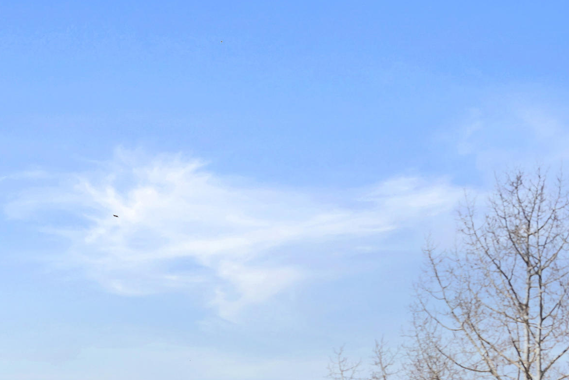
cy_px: 397
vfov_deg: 5.4
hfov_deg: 8.1
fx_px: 3984
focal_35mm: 252
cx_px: -85
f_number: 7.1
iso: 320
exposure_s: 1/2000
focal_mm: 98
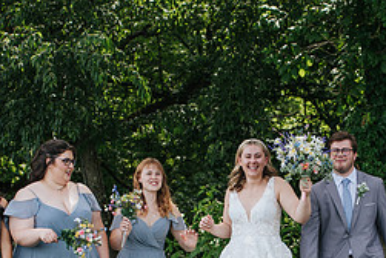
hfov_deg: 20.3
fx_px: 1073
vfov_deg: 13.5
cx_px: 260
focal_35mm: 100
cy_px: 269
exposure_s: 1/400
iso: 125
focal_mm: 35
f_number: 3.2
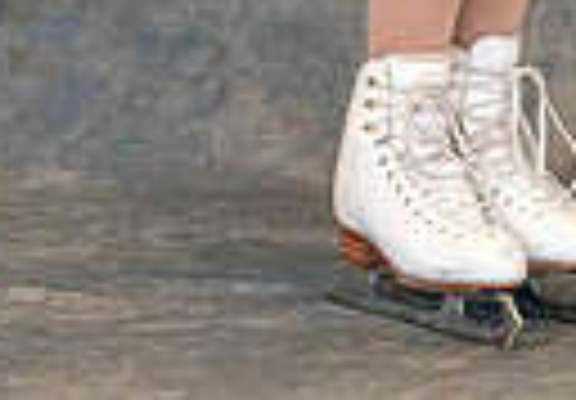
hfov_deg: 4.4
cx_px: 155
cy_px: -660
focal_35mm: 464
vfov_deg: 3.0
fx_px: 7523
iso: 3200
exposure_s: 1/160
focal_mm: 85
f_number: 4
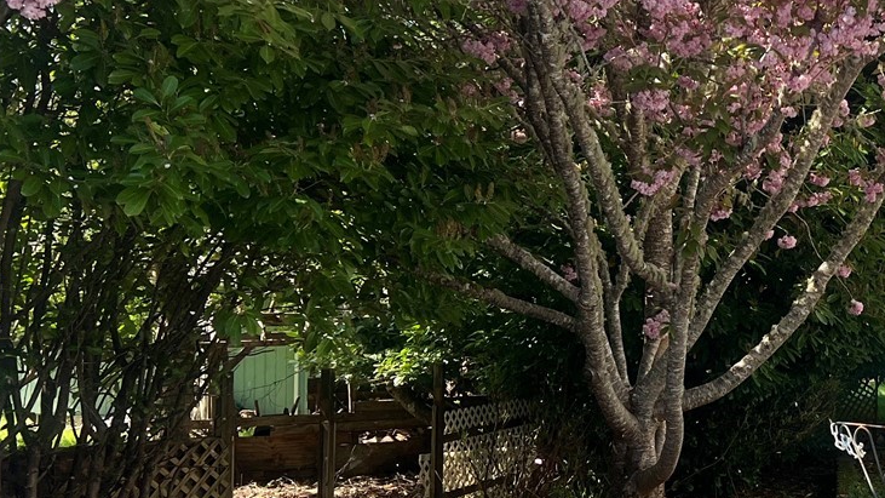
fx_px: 1455
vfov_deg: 19.4
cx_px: 858
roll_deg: -0.6
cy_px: 281
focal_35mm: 62
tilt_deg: -1.6
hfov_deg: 31.6
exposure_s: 1/974
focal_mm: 5.7
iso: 50
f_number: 1.5
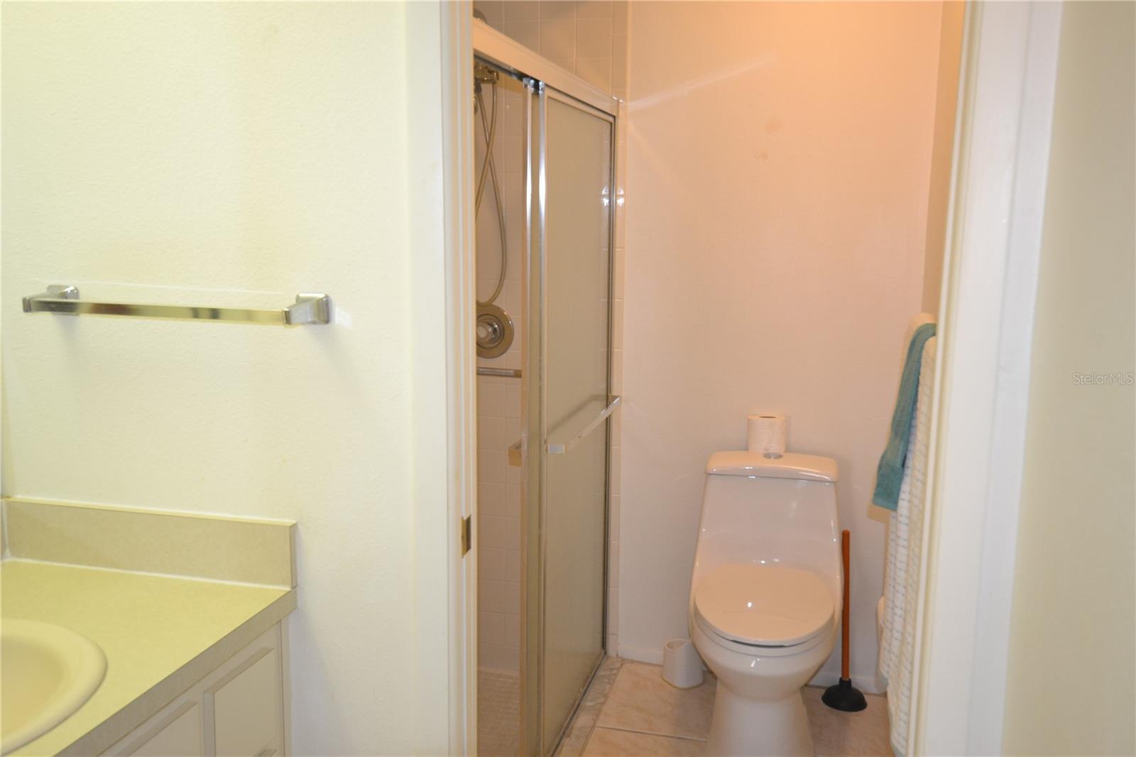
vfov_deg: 43.6
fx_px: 946
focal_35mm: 30
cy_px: 378
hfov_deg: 61.9
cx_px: 568
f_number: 4.5
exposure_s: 1/60
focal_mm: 20
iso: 800
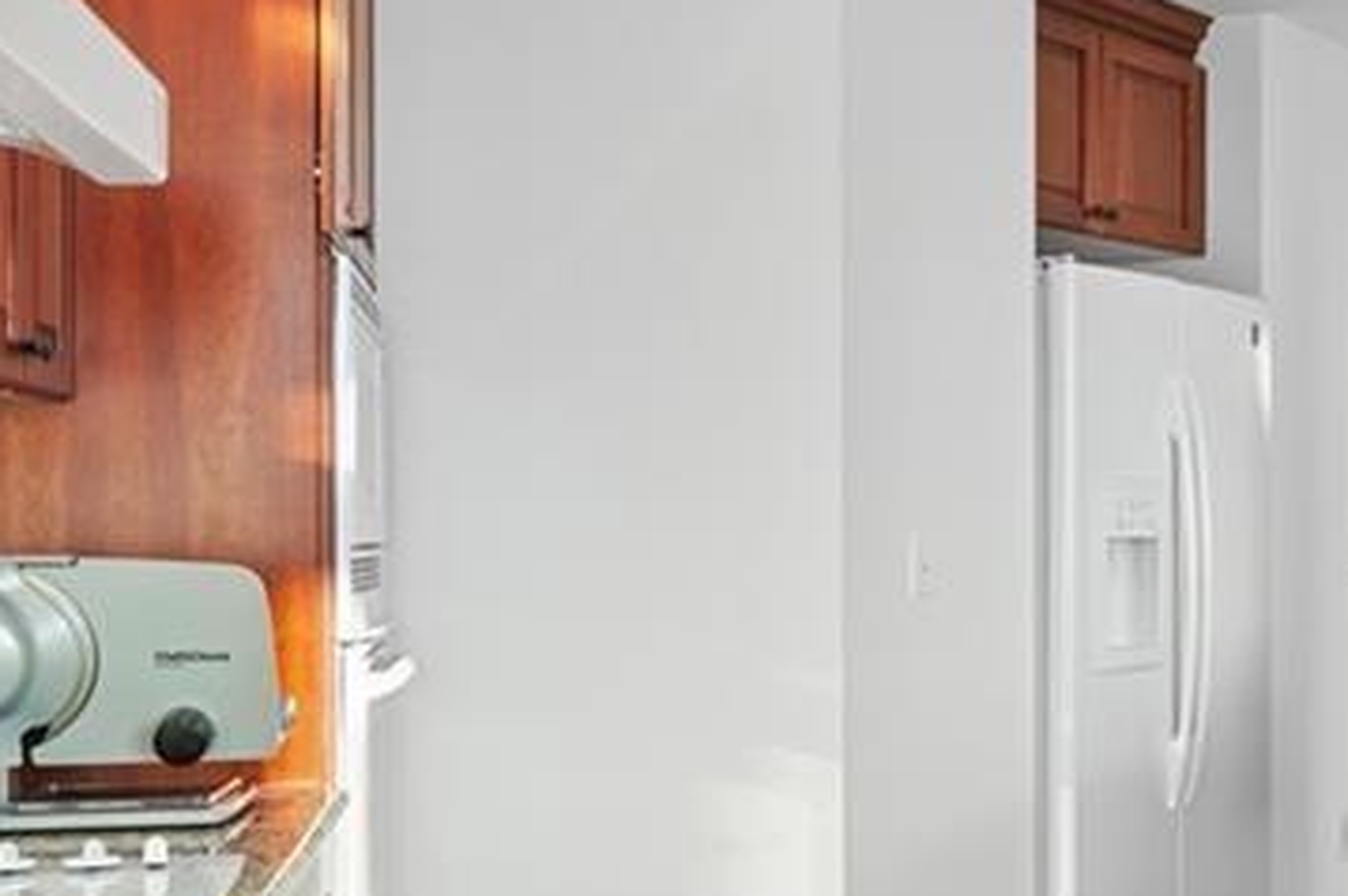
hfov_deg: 31.4
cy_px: 544
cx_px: 1284
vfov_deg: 22.5
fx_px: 2245
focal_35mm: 60
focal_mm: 14
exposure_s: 1/5
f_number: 8
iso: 200
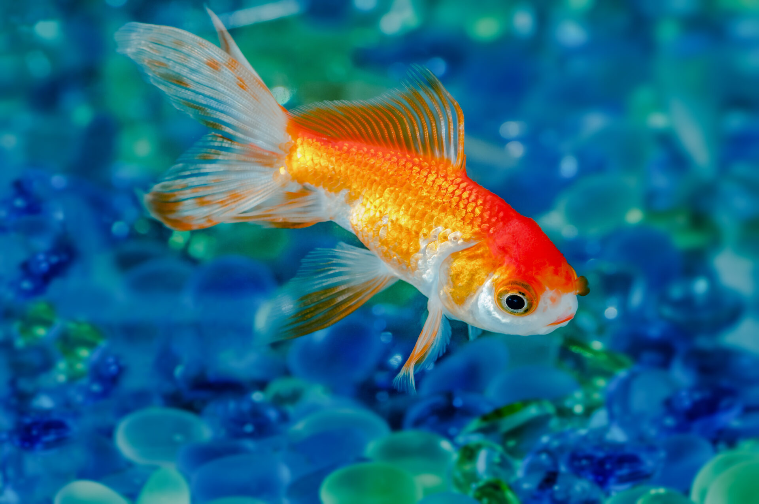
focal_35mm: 158
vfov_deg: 8.7
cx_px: 380
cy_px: 252
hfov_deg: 13.1
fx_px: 3316
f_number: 8
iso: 200
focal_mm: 105
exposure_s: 1/160
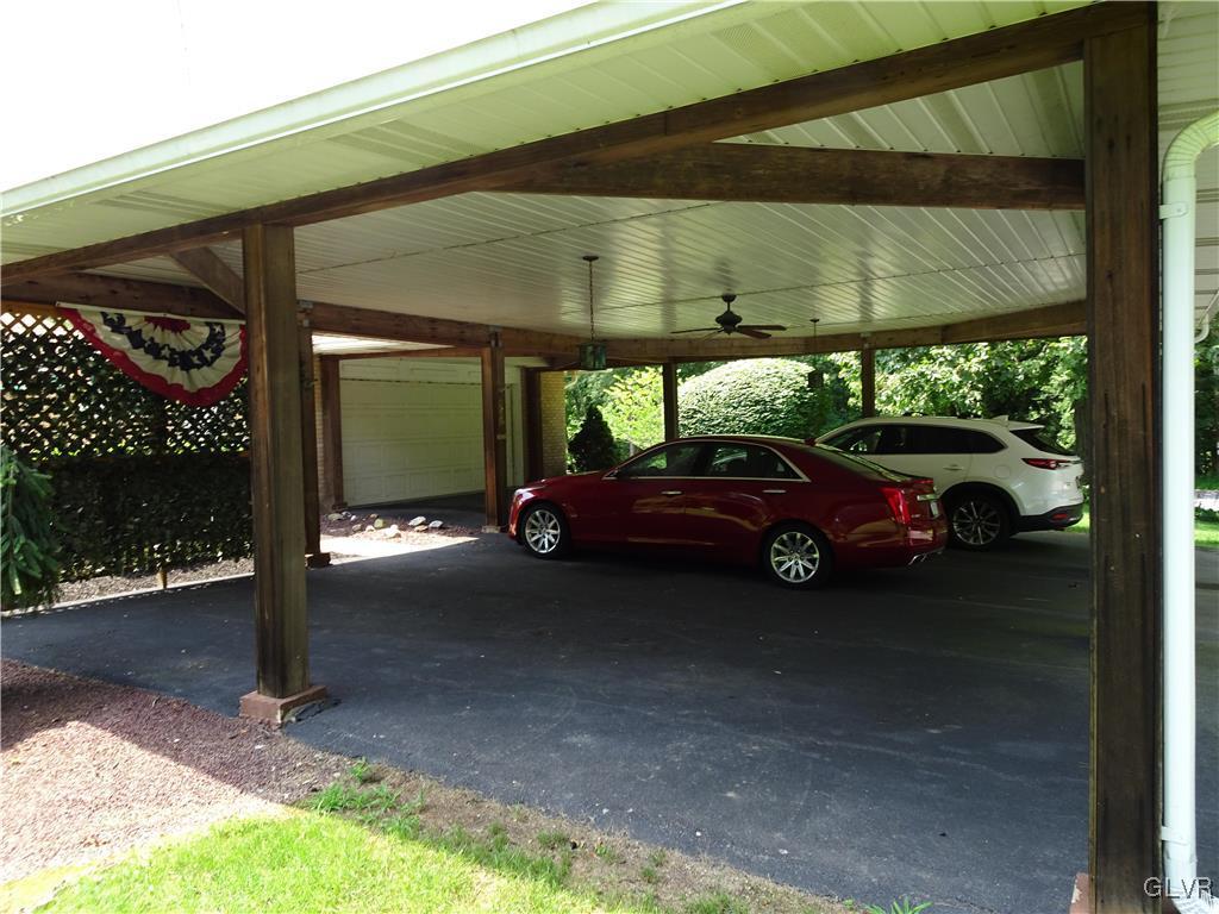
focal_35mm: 24
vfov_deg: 56.8
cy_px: 457
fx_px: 845
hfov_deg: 71.6
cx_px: 610
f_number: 3.5
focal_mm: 4.1
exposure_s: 1/80
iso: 80
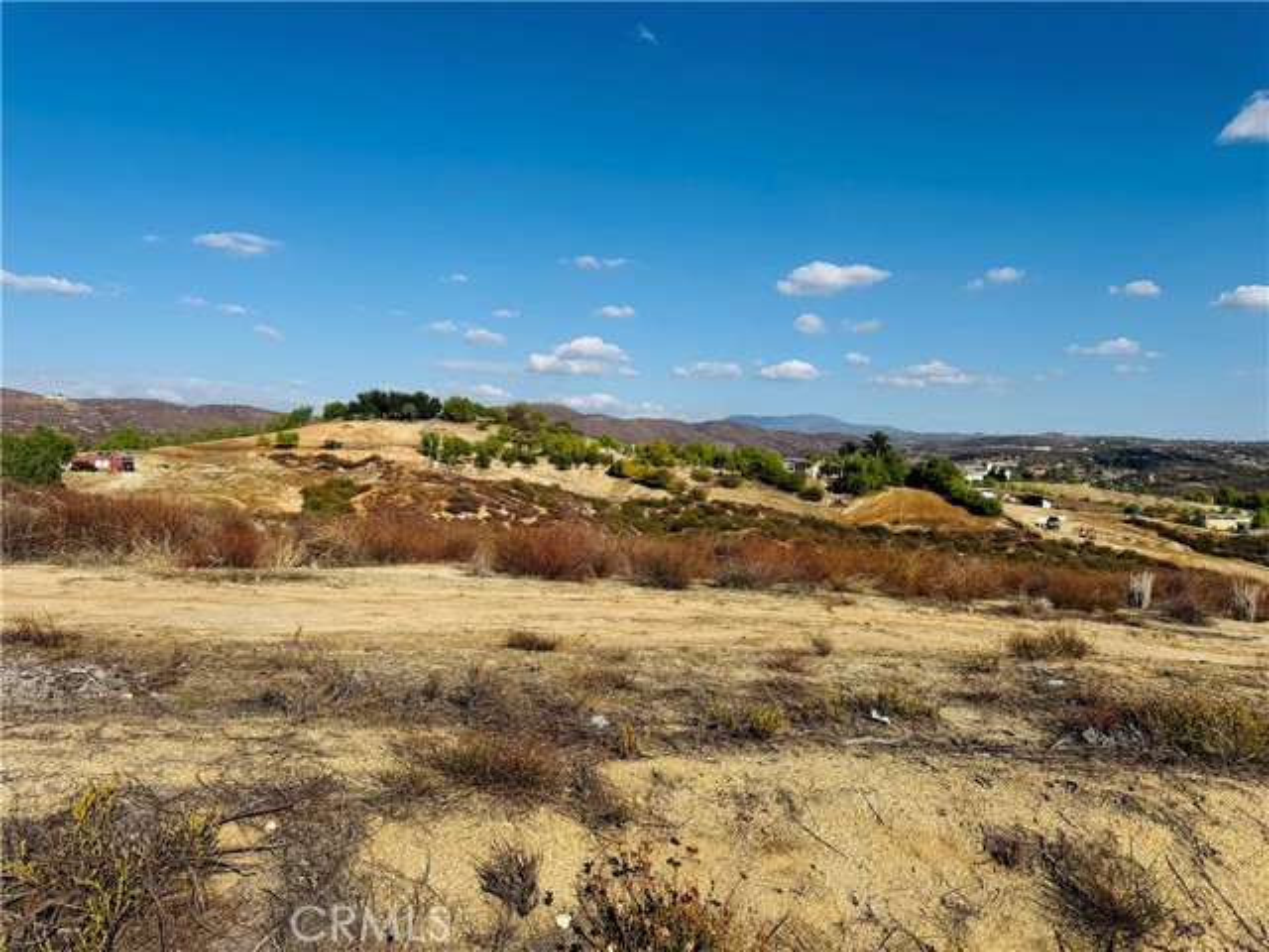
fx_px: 880
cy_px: 476
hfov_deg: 71.6
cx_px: 634
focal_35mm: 24
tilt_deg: -1.0
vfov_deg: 56.8
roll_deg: -1.2
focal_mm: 6.76
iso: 80
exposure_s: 1/7092
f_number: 1.78
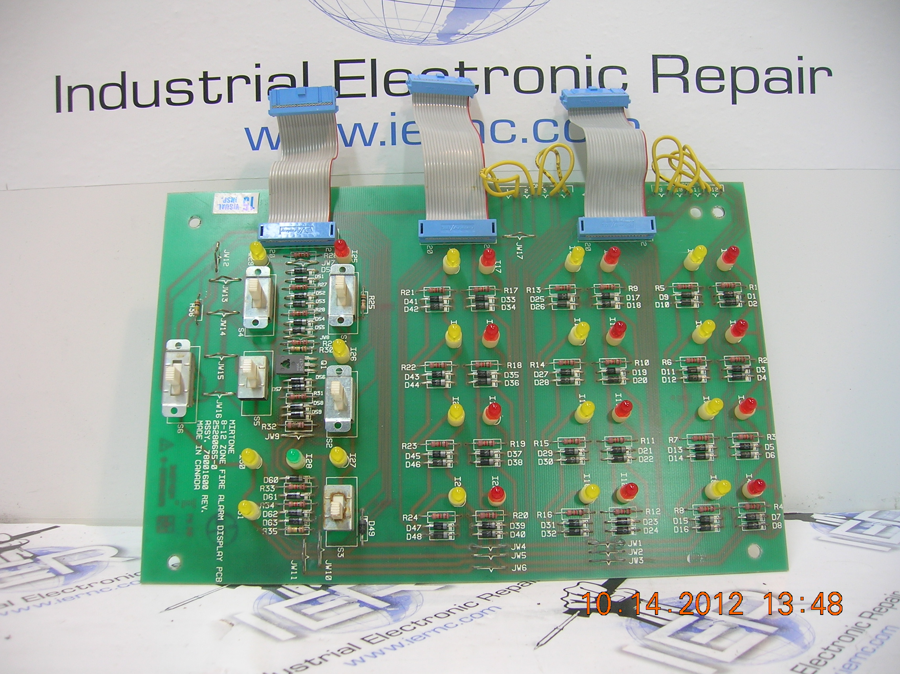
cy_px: 337
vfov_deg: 41.7
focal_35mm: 34
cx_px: 450
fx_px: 883
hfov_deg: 54.0
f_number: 2.9
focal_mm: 5.7
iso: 60
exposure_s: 1/4
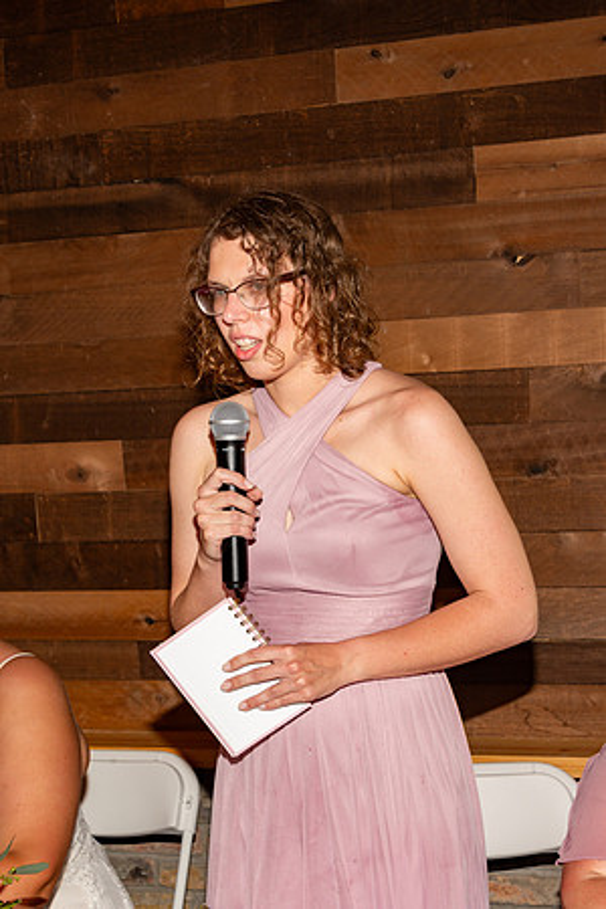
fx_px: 1767
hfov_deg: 19.5
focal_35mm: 70
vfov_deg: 28.8
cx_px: 303
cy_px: 454
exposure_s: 1/125
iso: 400
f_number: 8
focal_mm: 70
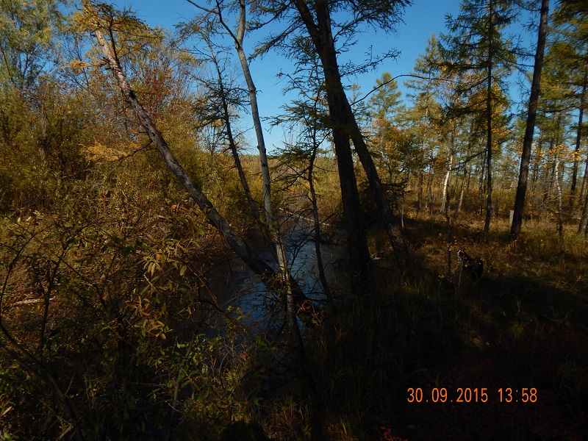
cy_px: 220
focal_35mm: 22
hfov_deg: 76.4
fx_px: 374
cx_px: 294
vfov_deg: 61.1
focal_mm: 4
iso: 200
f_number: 6
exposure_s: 1/1000
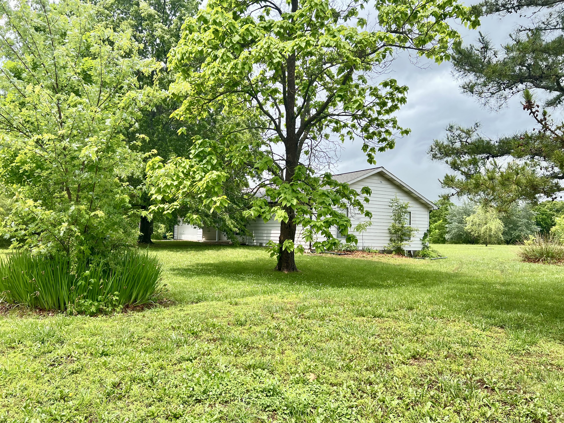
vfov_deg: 51.3
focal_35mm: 27
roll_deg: -1.5
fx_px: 440
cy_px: 216
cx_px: 272
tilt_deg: +1.4
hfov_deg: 65.3
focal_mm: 5.7
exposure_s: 1/780
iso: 50
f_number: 1.5
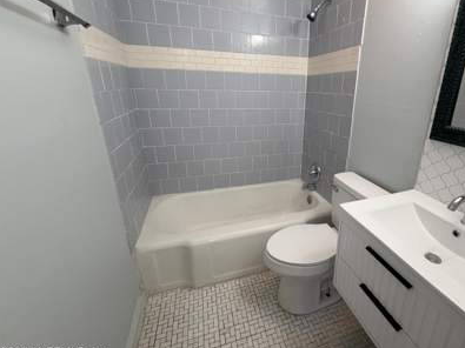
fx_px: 228
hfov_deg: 89.8
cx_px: 280
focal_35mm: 17
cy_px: 159
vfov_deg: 74.6
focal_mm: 2.22
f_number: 2.2
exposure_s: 1/60
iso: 200
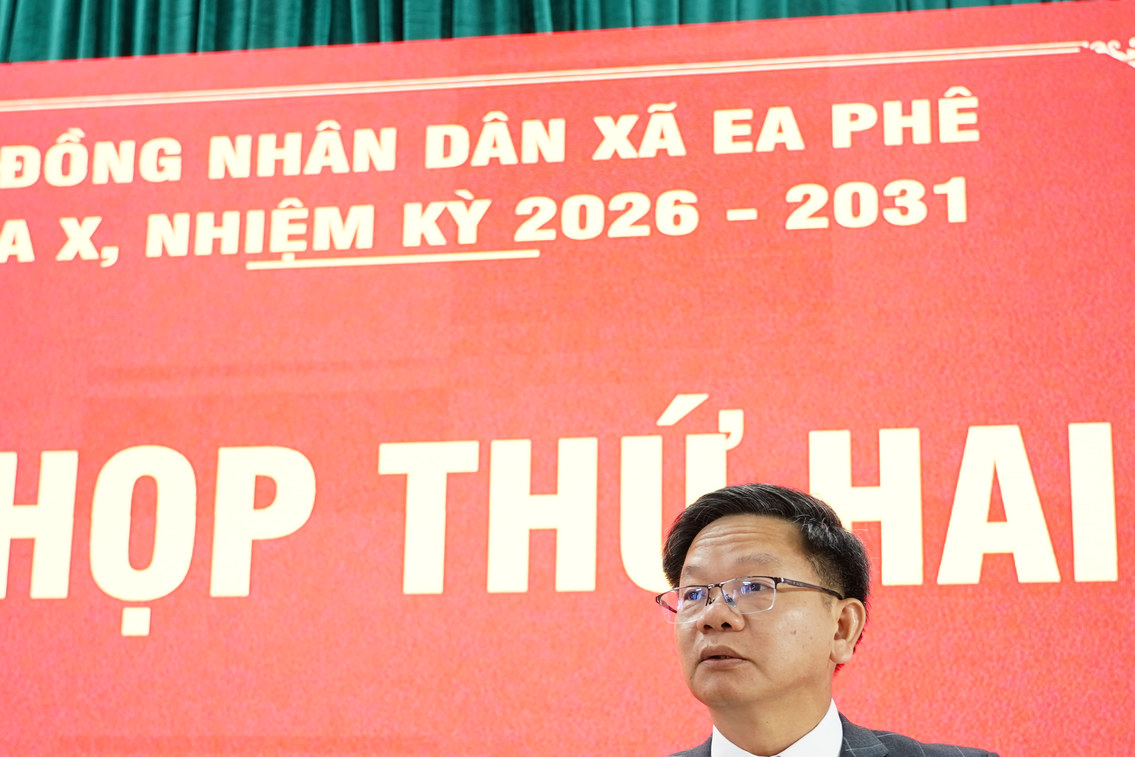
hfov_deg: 36.2
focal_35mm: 55
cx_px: 628
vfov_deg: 24.1
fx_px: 1734
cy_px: 642
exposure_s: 1/80
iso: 1000
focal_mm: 31
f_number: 3.2
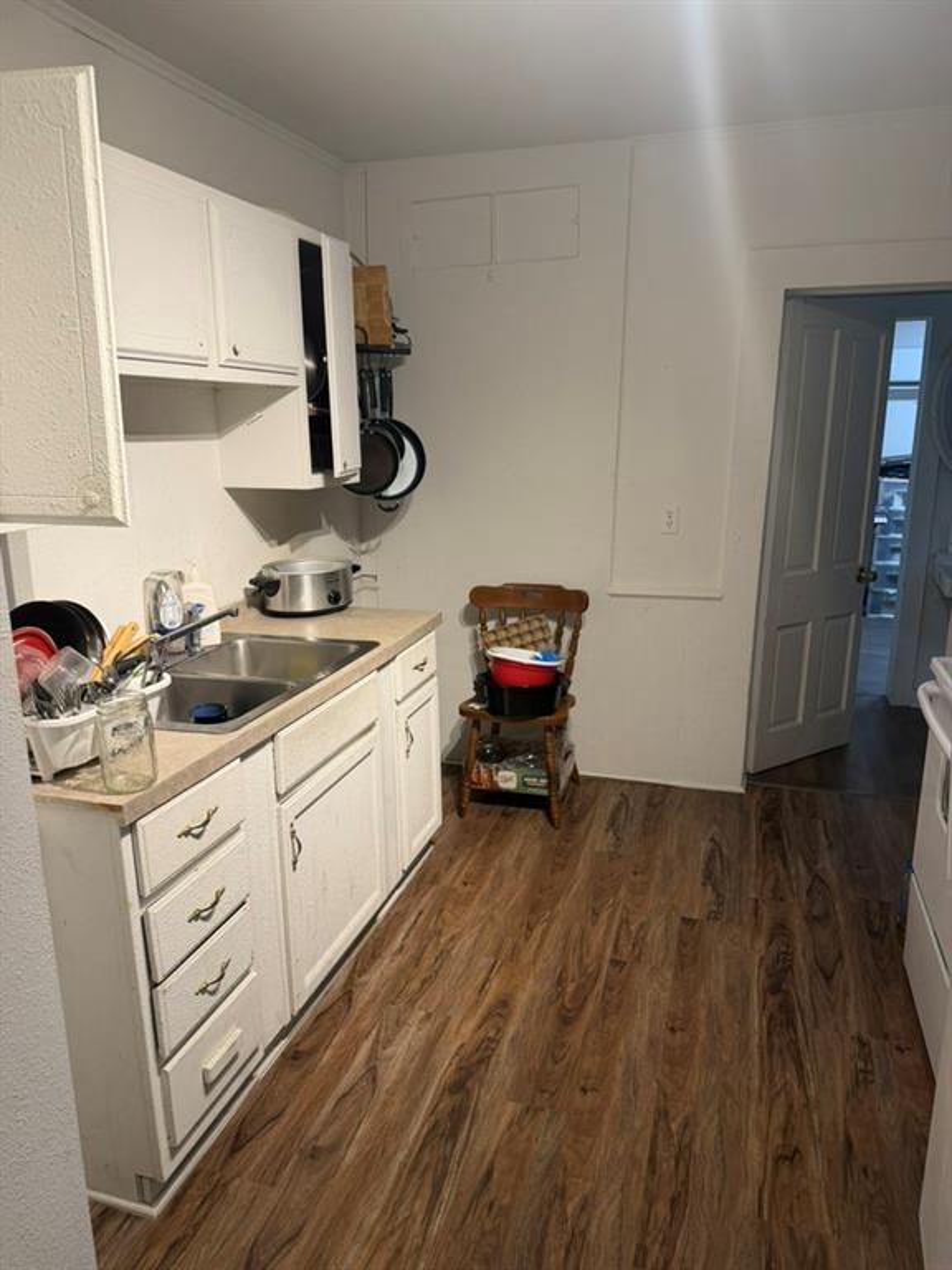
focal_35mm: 24
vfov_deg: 71.6
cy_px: 635
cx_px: 476
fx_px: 880
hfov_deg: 56.8
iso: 125
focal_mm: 6.76
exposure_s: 1/60
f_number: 1.78
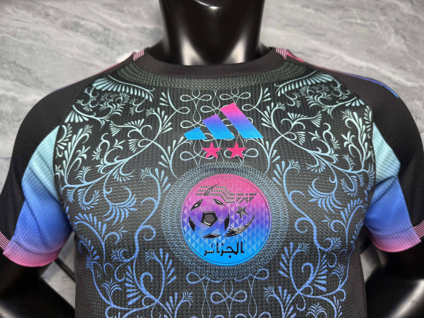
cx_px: 212
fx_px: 294
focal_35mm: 24
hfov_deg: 71.6
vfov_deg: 56.8
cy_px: 159
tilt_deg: +7.5
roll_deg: +0.8
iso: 160
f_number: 1.78
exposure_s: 1/50
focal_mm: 6.76
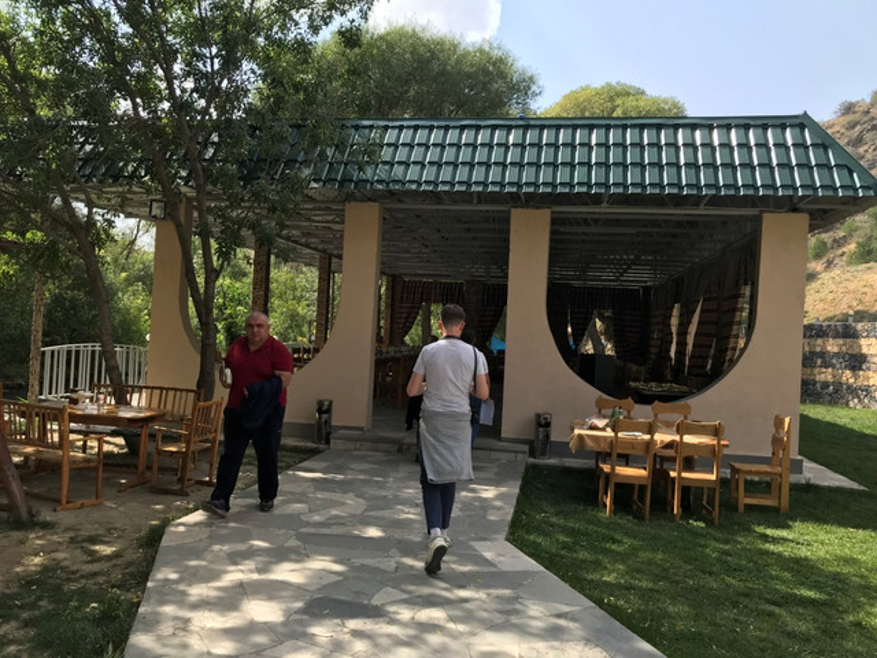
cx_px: 438
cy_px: 329
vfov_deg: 49.7
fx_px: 709
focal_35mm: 28
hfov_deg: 63.4
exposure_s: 1/977
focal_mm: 3.99
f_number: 1.8
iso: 20
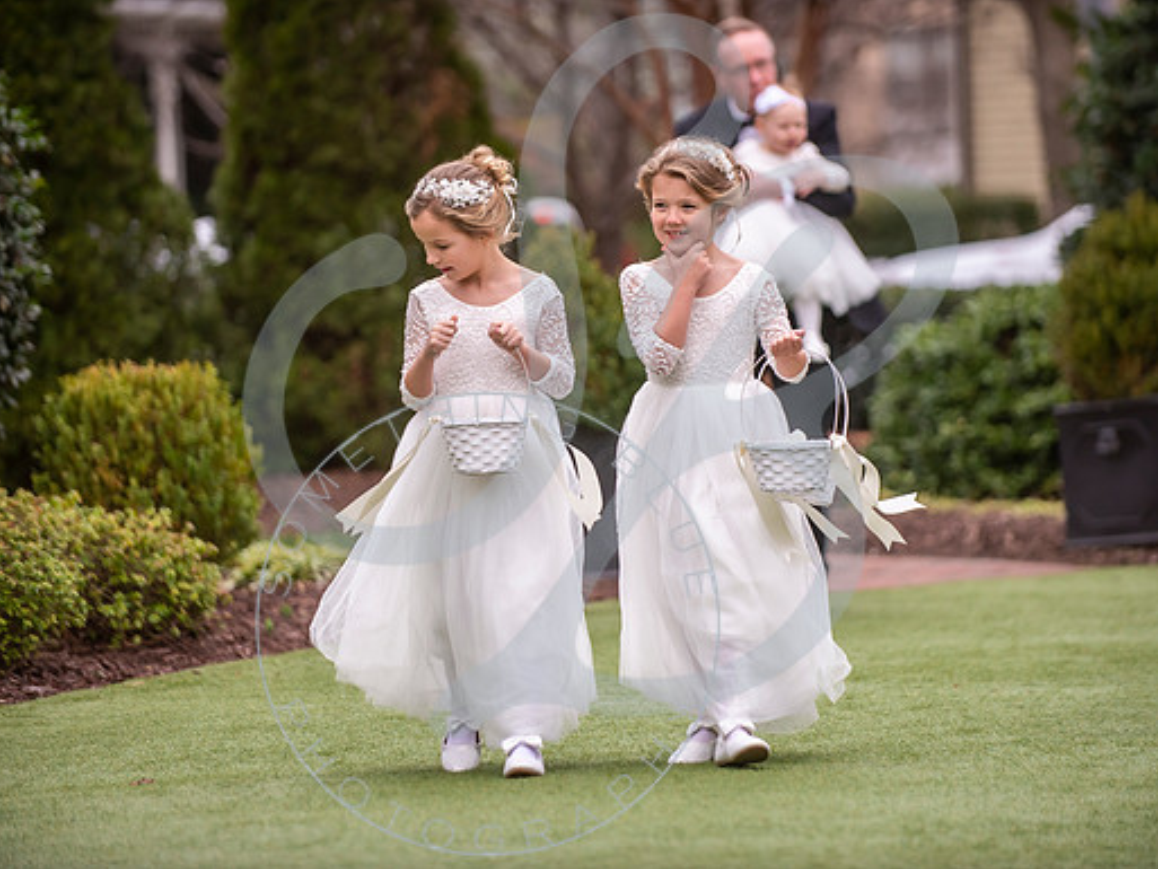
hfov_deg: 11.4
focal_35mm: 174
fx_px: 5822
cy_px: 434
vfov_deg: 8.5
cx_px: 600
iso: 640
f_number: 2.8
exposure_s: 1/1000
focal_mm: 160
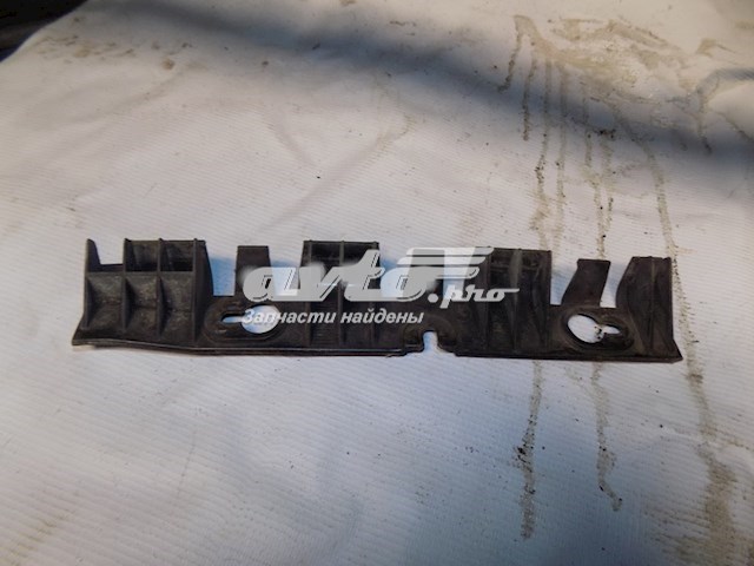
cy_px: 283
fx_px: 501
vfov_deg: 58.9
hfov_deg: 73.9
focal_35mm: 23
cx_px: 377
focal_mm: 4
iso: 140
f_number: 3.1
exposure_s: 1/30
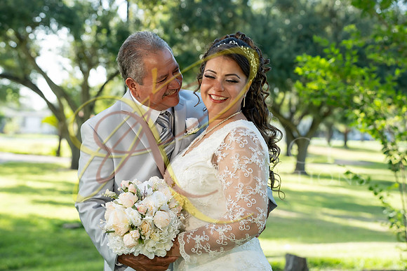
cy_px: 136
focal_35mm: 70
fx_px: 792
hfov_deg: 28.8
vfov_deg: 19.5
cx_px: 204
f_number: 4
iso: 500
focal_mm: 70
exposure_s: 1/500
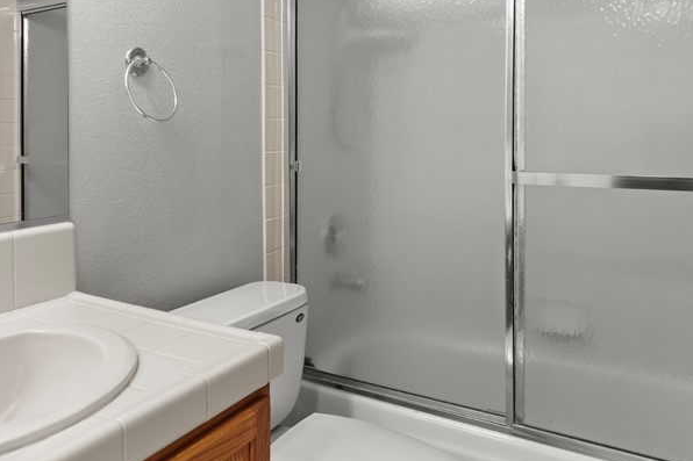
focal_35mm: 31
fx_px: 597
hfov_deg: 60.0
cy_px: 135
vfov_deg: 41.5
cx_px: 294
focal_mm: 17
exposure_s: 1/2.5
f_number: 8
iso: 400
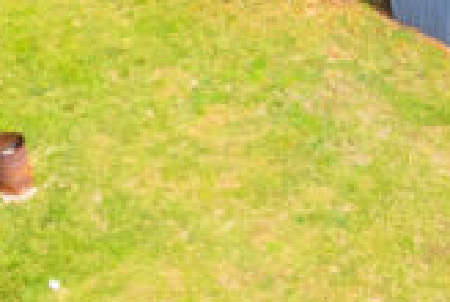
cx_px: 573
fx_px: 1716
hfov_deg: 14.4
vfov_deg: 10.1
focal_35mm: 137
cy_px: 178
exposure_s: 1/500
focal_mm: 8.38
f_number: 2.8
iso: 100
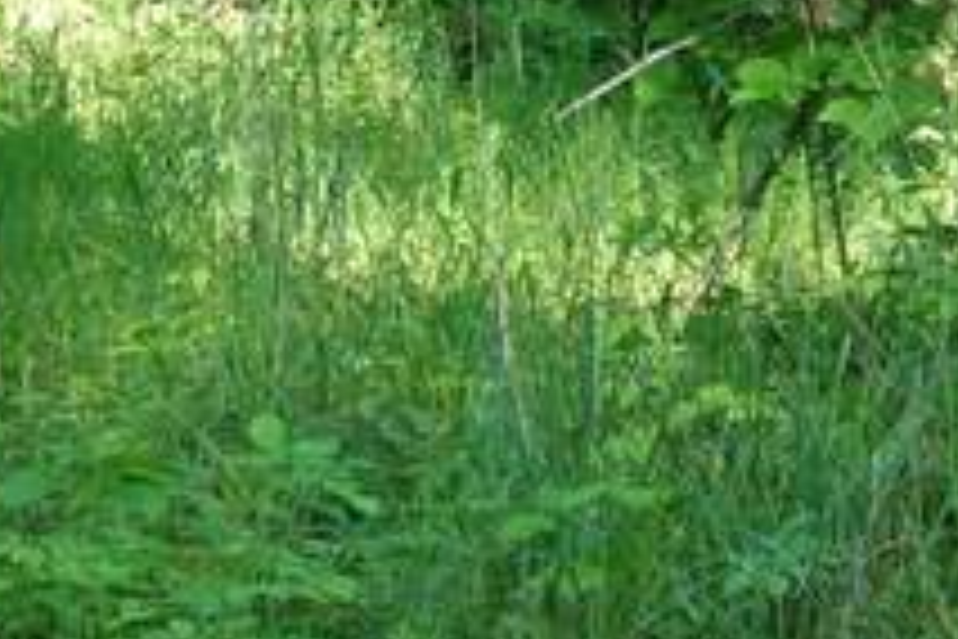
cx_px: -67
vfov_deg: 5.1
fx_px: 6892
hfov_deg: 7.9
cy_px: -1006
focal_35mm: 259
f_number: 3.5
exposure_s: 1/100
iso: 125
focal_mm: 16.01
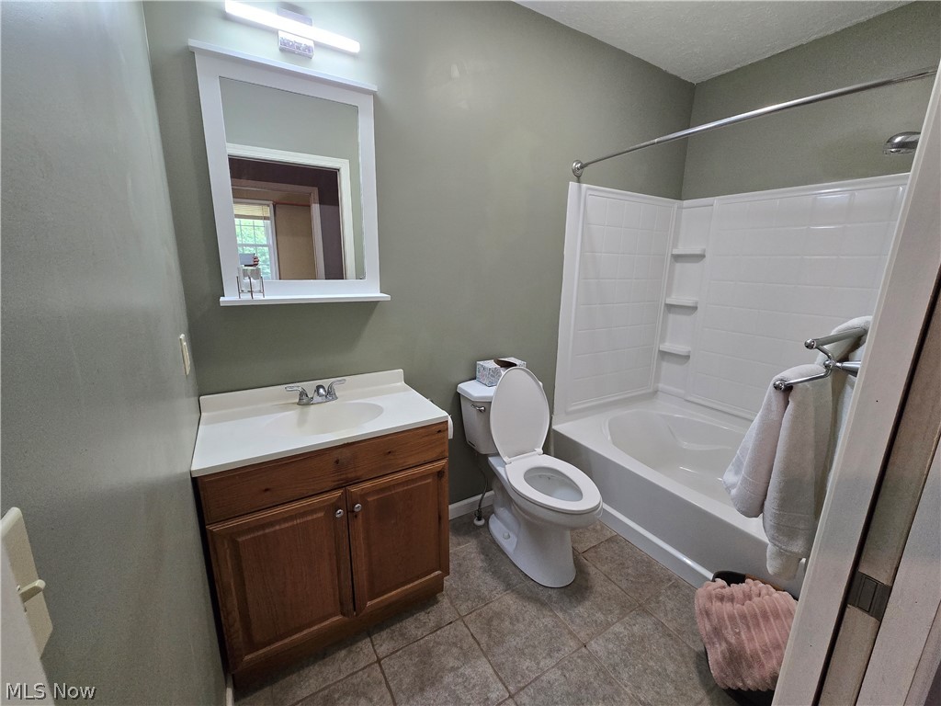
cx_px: 470
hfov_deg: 106.2
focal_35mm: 13
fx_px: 353
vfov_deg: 89.9
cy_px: 353
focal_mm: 2.2
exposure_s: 1/60
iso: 320
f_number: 2.2
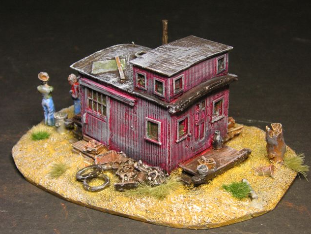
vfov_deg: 16.6
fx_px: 800
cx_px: 156
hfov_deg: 22.0
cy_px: 116
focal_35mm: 89
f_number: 4.7
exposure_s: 1/4
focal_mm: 14.6
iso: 100
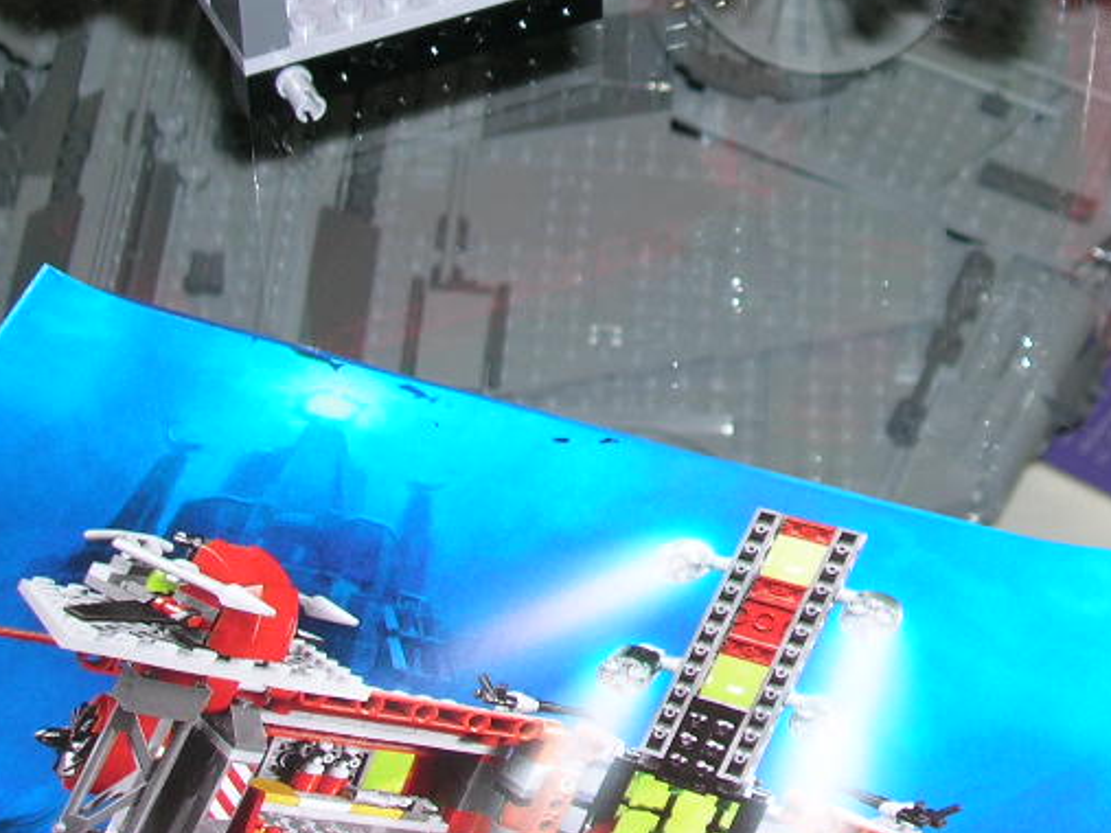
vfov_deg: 14.4
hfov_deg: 19.1
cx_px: 982
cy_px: 0
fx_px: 3241
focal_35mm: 101
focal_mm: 8.4
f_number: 3.3
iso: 50
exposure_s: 1/60.1
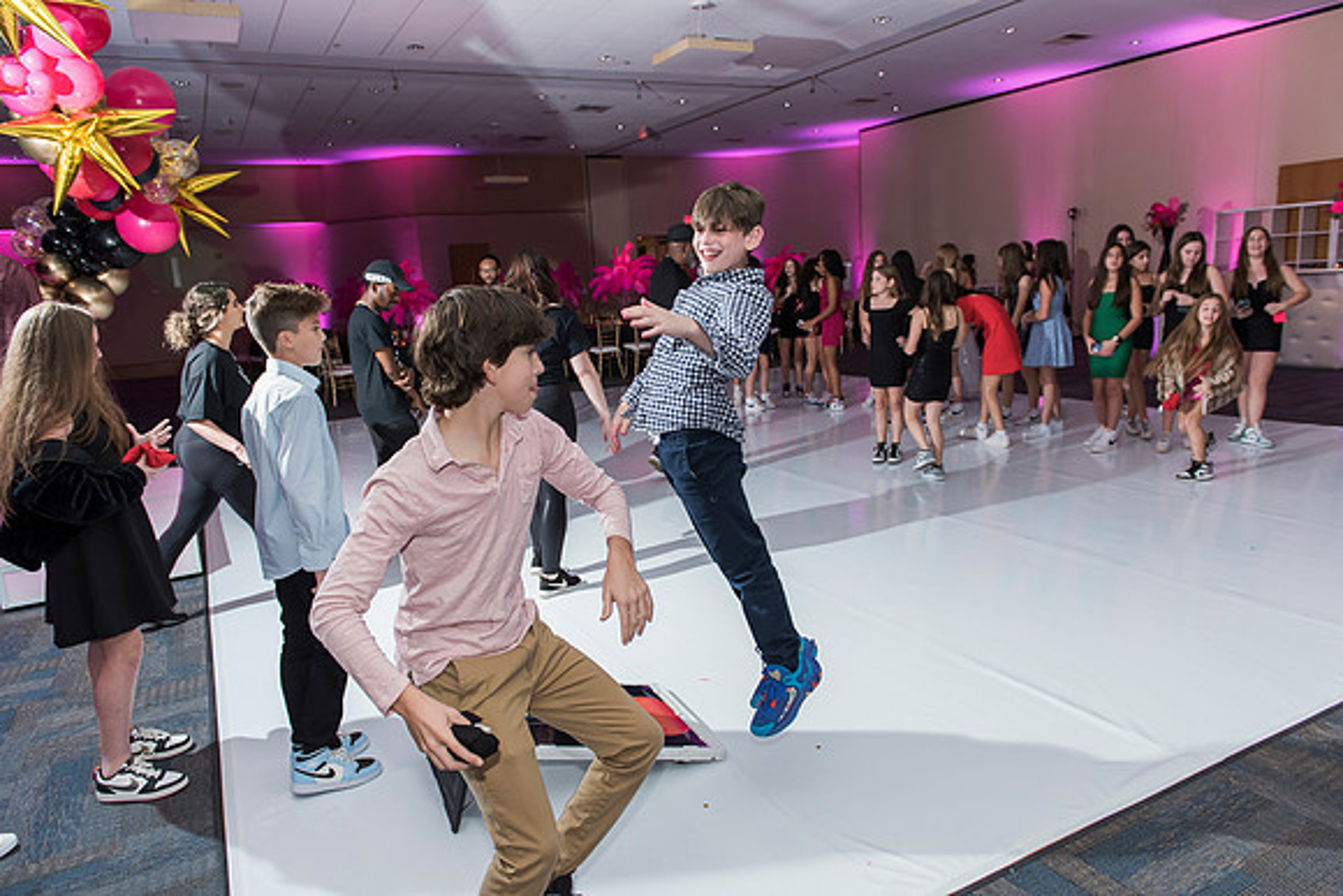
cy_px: 448
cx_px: 672
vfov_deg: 53.2
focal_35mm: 24
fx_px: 896
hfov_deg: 73.7
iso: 800
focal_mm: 24
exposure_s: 1/100
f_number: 3.5
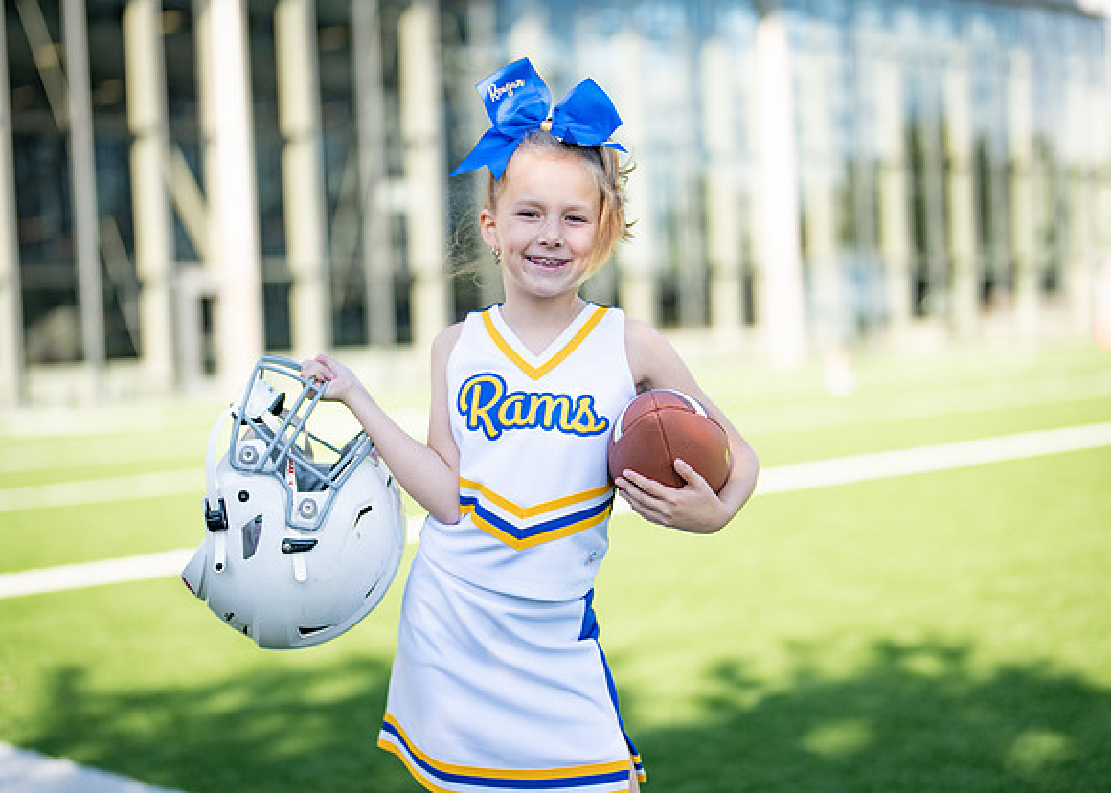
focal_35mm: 60
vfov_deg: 23.8
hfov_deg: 32.9
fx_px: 1882
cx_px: 540
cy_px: 420
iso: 100
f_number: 1.2
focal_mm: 50
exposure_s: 1/3200
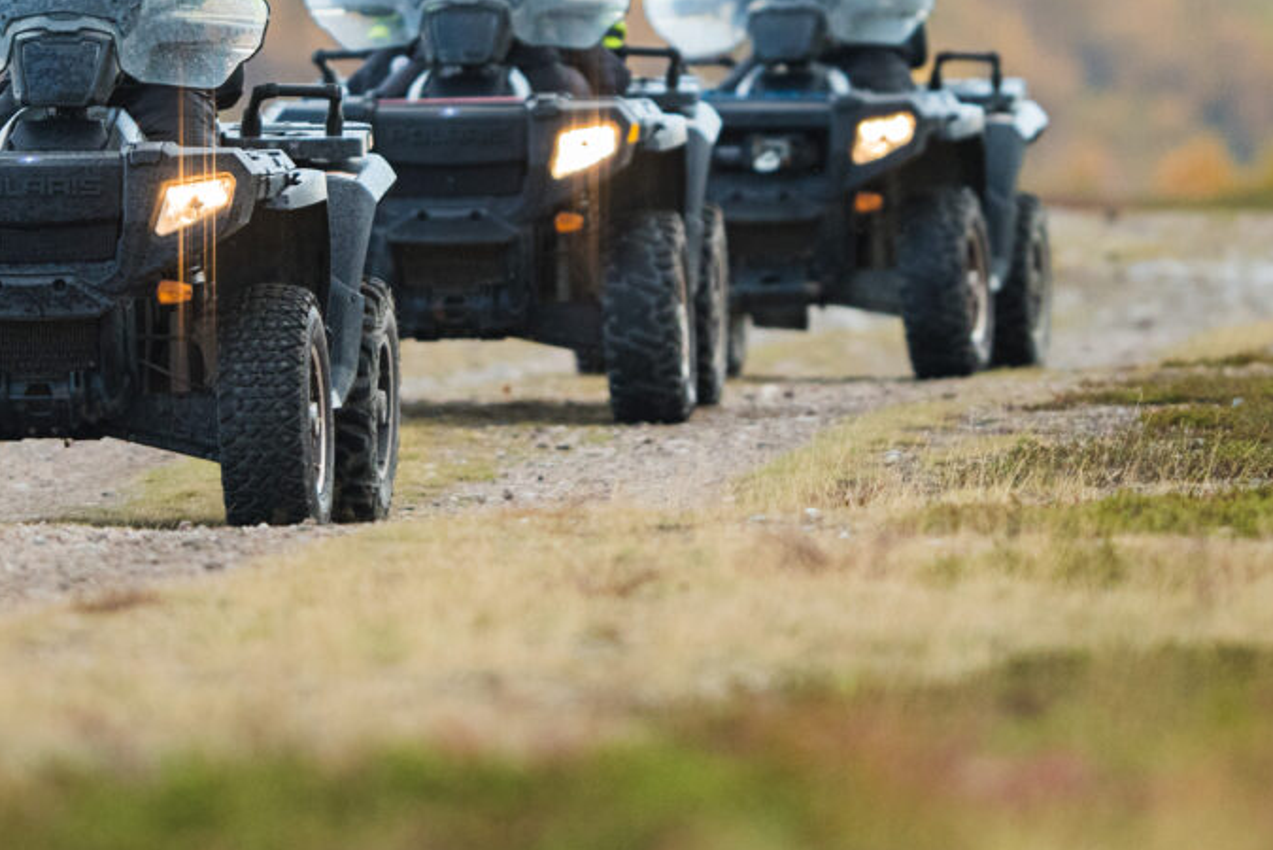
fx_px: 16980
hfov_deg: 4.3
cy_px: 108
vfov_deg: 2.9
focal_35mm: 480
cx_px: 631
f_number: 2.2
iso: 800
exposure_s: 1/6400
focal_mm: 200
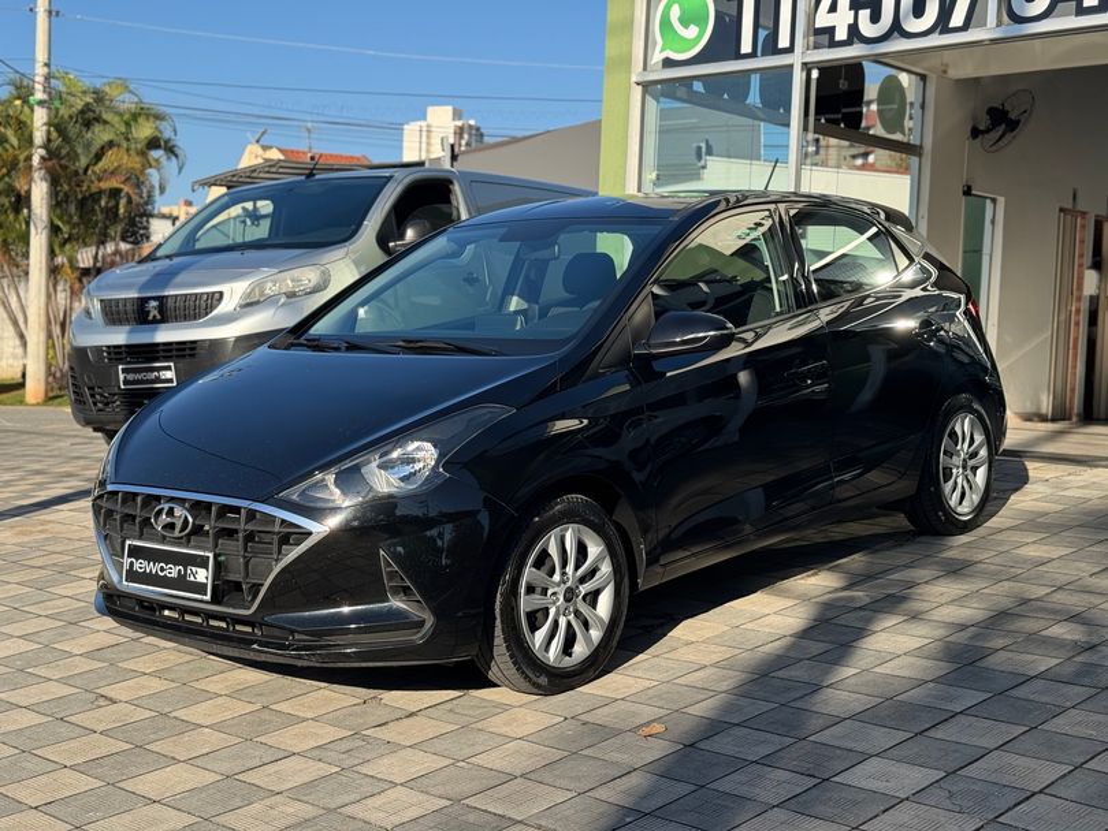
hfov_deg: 39.6
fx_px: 1537
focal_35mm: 48
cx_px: 554
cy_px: 416
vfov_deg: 30.3
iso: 64
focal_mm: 6.76
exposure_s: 1/2110
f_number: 1.78
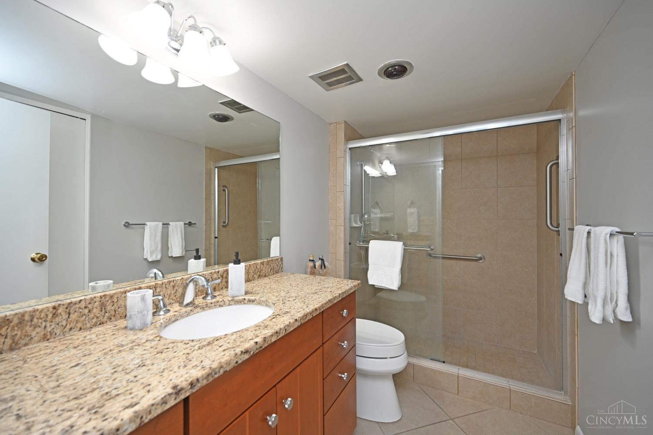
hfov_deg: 104.3
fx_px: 254
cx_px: 326
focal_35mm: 14
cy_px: 218
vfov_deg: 81.2
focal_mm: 14
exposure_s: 1/60
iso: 250
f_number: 4
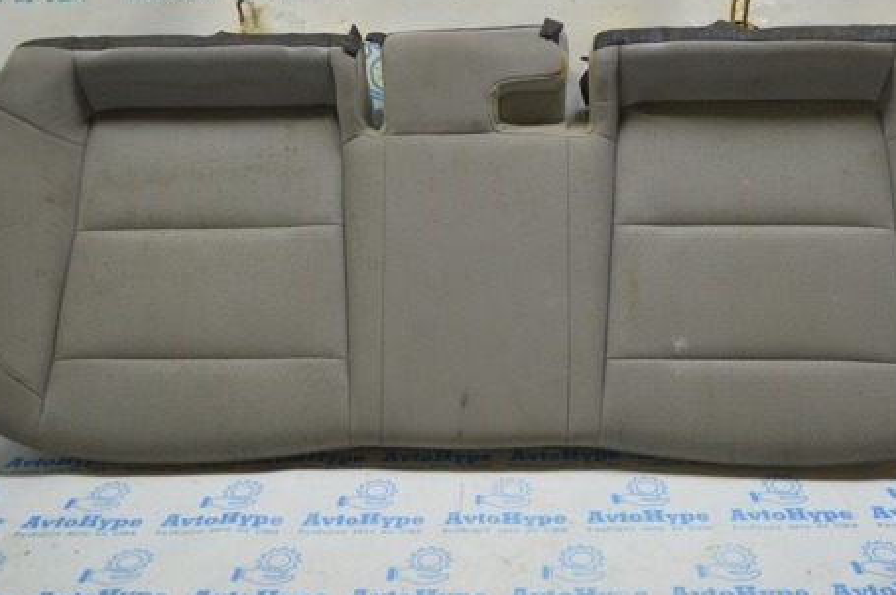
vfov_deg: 34.5
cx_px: 480
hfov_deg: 50.7
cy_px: 186
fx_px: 944
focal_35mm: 38
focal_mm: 18
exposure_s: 1/80
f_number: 3.5
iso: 400
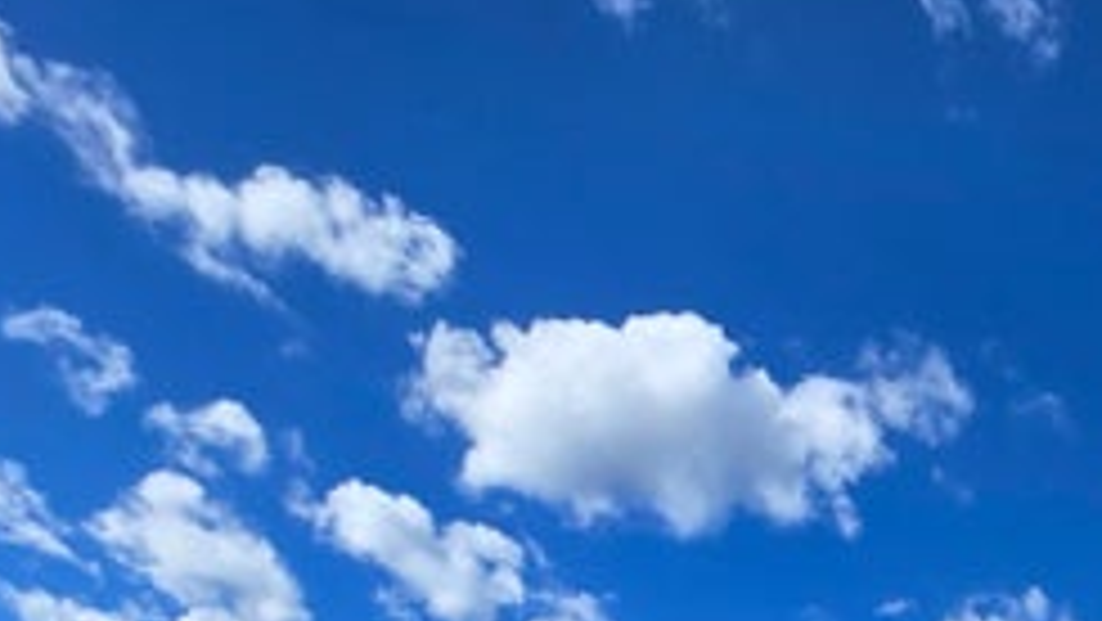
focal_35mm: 37
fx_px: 1082
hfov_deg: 41.9
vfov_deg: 22.2
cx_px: 1232
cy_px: 1066
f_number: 2.2
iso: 50
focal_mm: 2.2
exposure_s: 1/2378
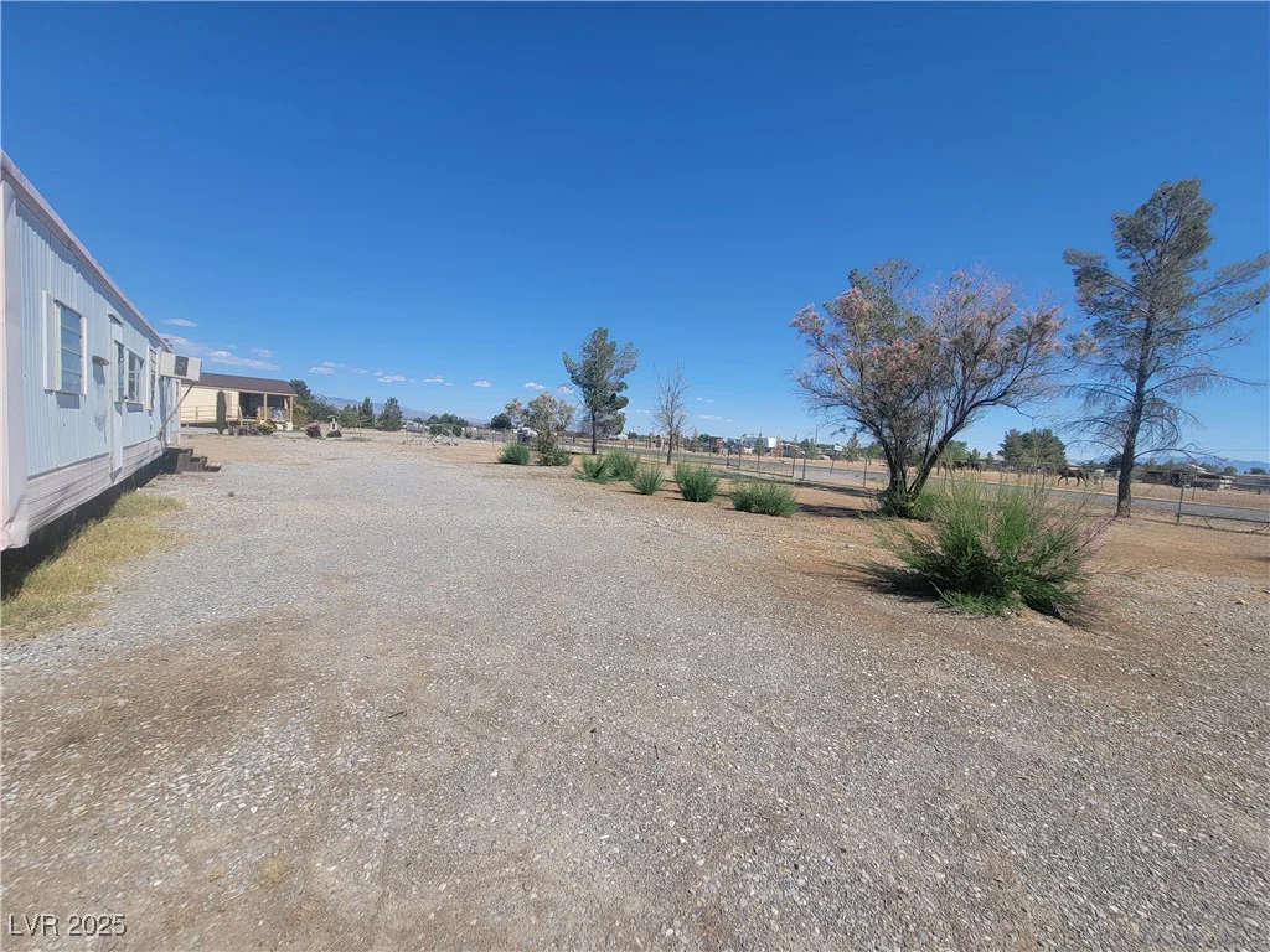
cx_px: 635
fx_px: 477
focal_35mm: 13
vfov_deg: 89.9
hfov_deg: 106.2
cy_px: 476
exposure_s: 1/2186
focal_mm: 2.2
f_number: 2.2
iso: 50
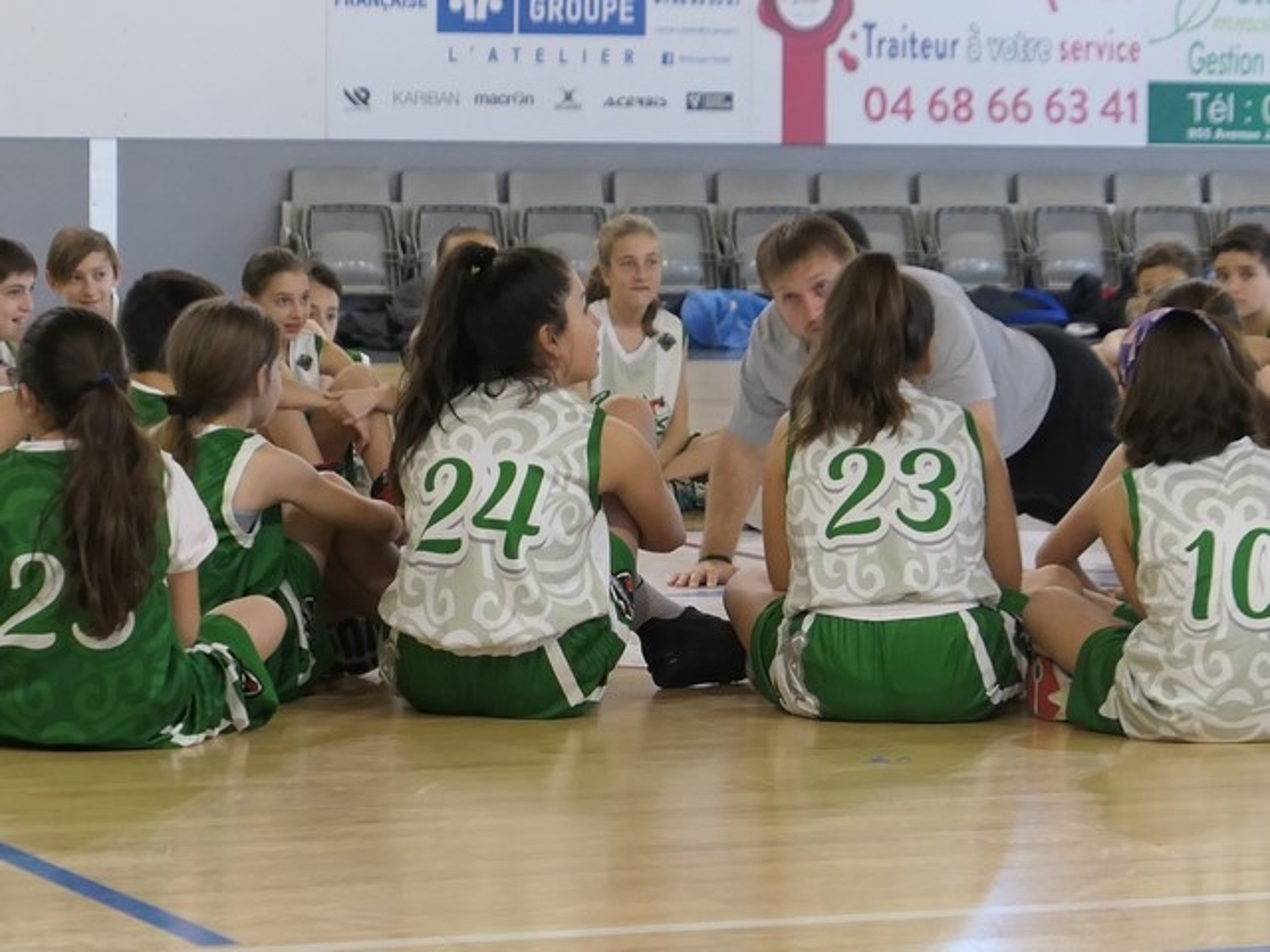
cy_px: 476
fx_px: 5723
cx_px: 635
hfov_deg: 12.7
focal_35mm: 156
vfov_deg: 9.5
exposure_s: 1/125
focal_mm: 26.4
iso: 640
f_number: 2.8
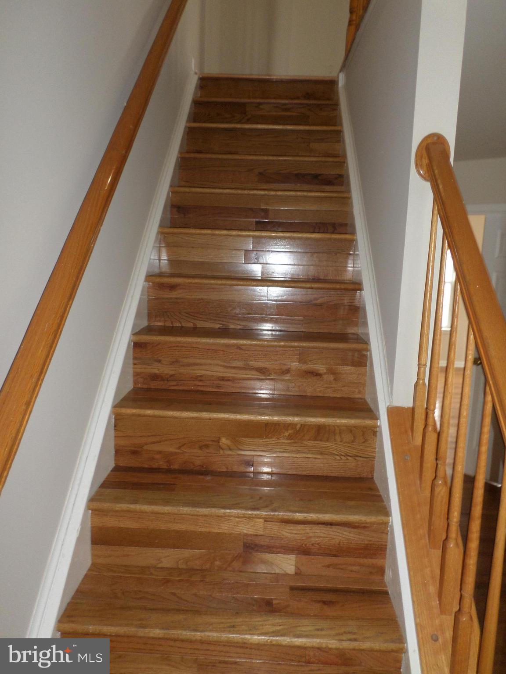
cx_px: 253
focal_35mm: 25
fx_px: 487
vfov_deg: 69.4
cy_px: 337
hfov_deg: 54.9
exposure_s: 1/30
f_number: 2.5
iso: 100
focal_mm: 4.5
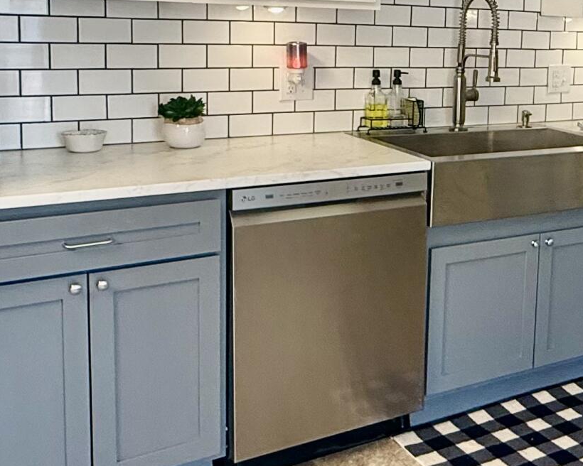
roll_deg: -2.9
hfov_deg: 35.5
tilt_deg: -7.1
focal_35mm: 50
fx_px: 863
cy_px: 119
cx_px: 508
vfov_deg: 29.8
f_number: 2.2
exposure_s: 1/60
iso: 200
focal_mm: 2.22
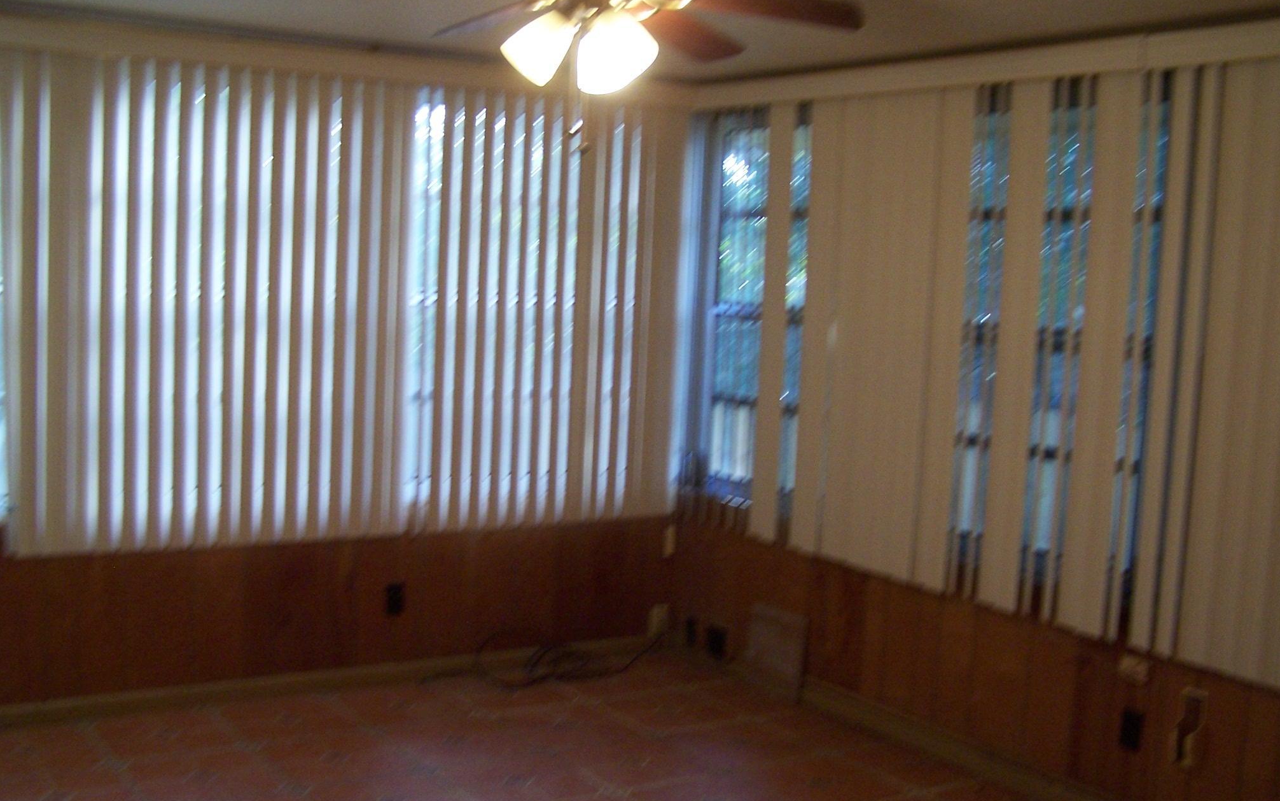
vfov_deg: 31.3
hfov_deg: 48.2
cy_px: 415
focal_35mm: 41
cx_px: 651
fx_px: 1430
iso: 140
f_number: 2.8
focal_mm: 6.3
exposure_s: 1/30
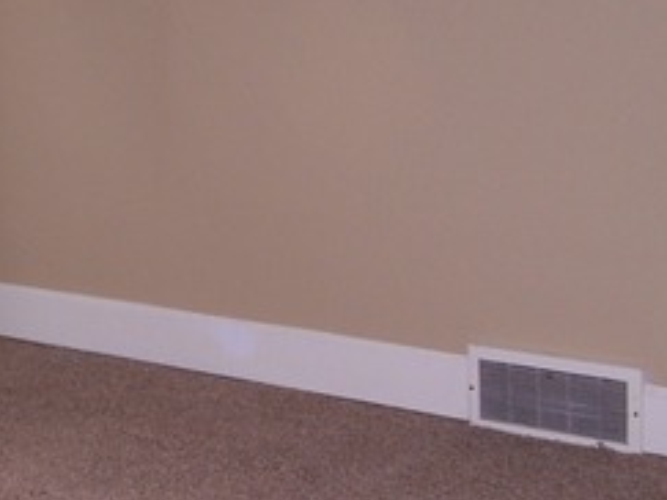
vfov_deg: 14.8
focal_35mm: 100
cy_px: 302
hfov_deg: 19.2
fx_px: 1926
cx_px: 38
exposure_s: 1/60
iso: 80
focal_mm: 6.3
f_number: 2.8
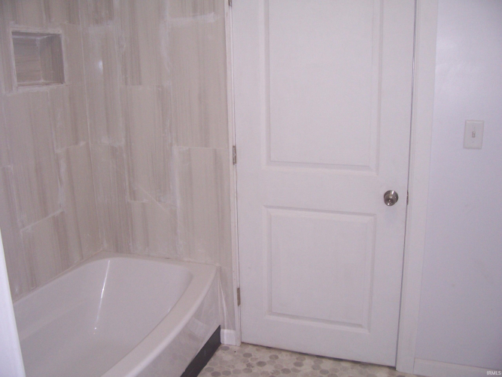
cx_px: 251
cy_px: 188
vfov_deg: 41.8
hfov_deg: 54.0
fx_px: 493
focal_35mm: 34
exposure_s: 1/60
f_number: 2.7
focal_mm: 5.6
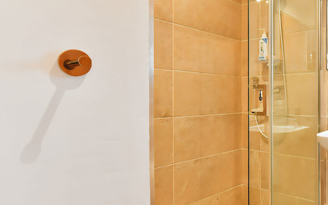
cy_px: 102
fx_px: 250
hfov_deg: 54.9
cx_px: 312
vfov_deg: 44.5
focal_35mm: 28
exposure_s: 1/15
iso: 250
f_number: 6.3
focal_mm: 14
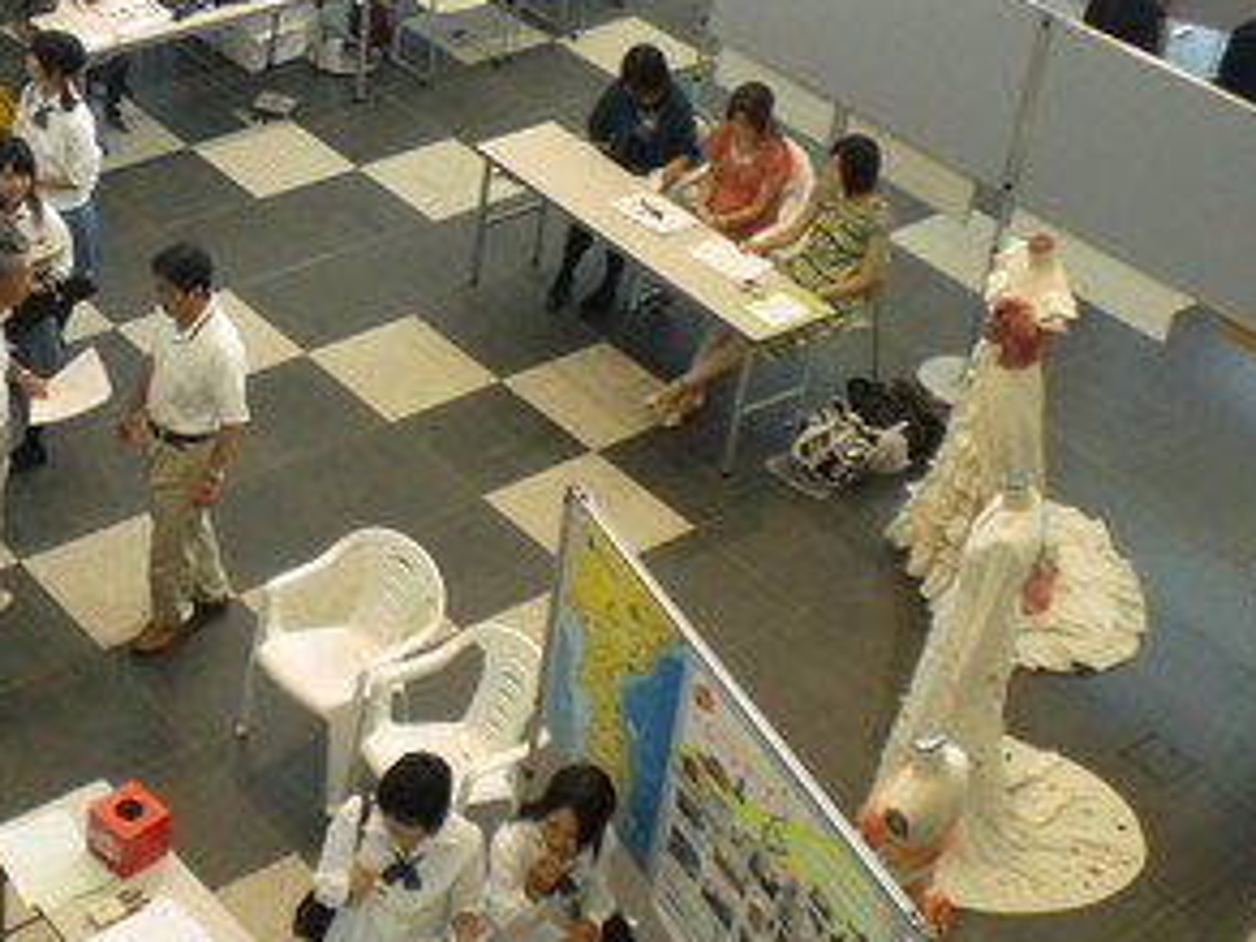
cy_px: 312
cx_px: 215
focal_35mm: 65
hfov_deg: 29.0
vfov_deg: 22.5
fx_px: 2358
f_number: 3.1
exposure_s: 1/50
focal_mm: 6.3
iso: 200
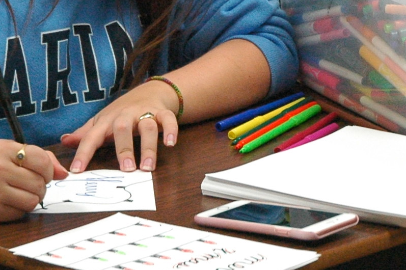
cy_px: -116
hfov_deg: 8.2
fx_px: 2806
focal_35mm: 249
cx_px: 484
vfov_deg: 5.5
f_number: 4.5
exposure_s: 1/40
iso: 1000
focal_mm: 44
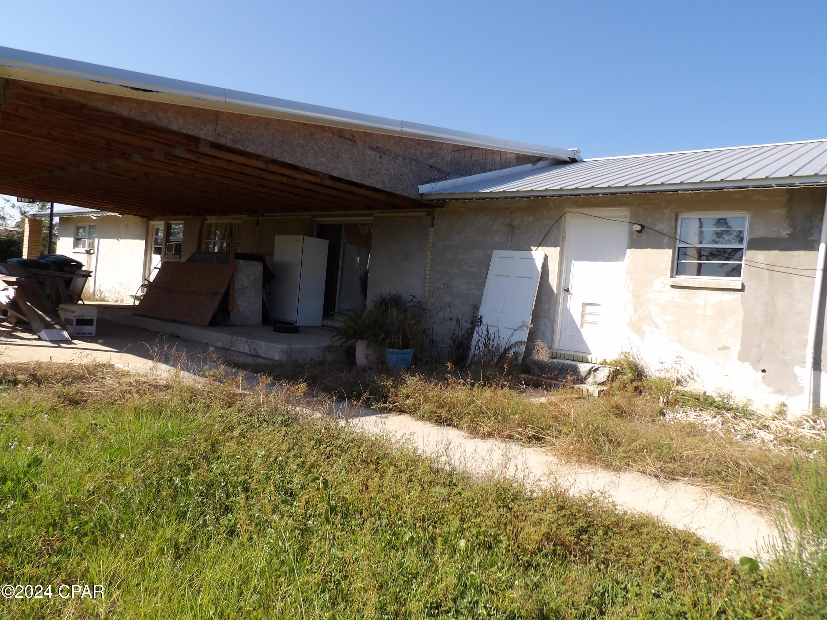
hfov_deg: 71.6
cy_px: 310
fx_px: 573
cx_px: 414
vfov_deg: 56.8
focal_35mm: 24
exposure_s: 1/491
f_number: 4.6
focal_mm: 4.3
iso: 100
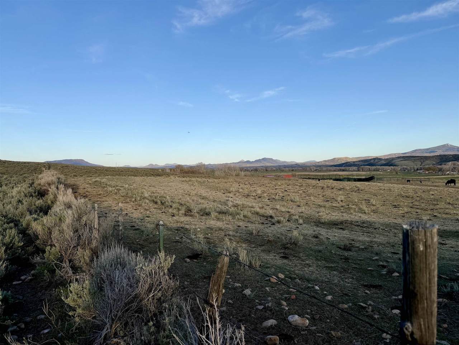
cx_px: 230
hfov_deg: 71.6
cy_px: 172
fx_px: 318
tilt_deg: -1.1
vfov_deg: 56.8
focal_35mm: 24
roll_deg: +1.3
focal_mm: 6.76
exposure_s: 1/2110
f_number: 1.78
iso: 80
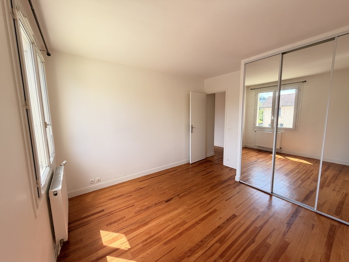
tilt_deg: -8.0
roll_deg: +1.2
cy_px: 131
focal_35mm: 14
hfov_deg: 102.1
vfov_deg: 85.7
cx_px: 174
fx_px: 141
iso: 50
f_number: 2.2
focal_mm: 2.22
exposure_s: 1/121
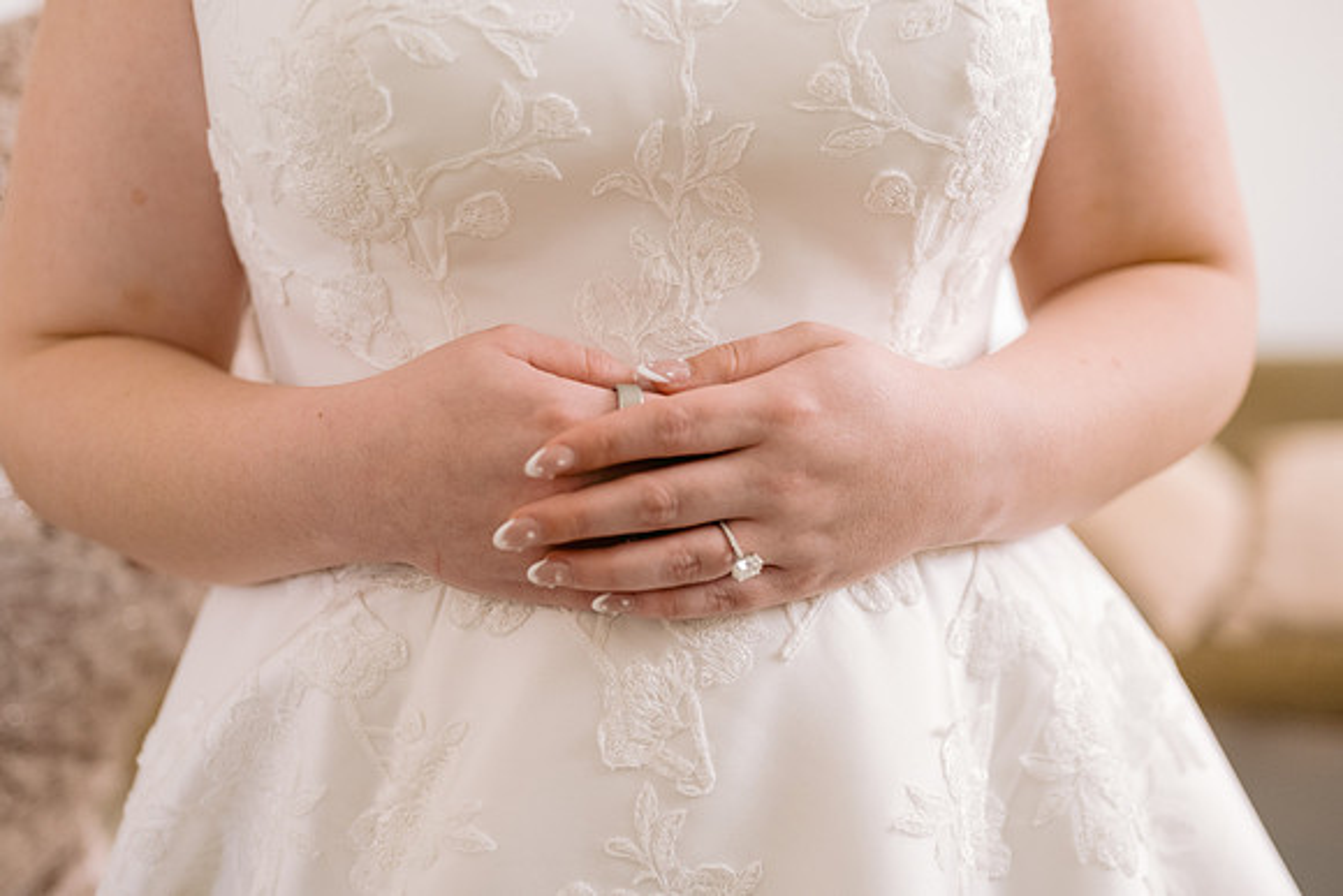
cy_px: 443
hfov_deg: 38.3
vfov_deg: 26.1
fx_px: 1932
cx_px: 665
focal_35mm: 52
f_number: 2.2
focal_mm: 50
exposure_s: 1/320
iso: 800
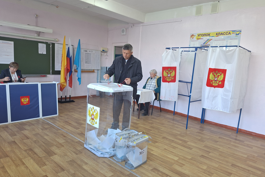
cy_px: 87
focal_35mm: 24
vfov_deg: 53.1
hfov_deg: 73.7
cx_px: 133
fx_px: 177
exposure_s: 1/50
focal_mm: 5.54
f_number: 1.8
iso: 100
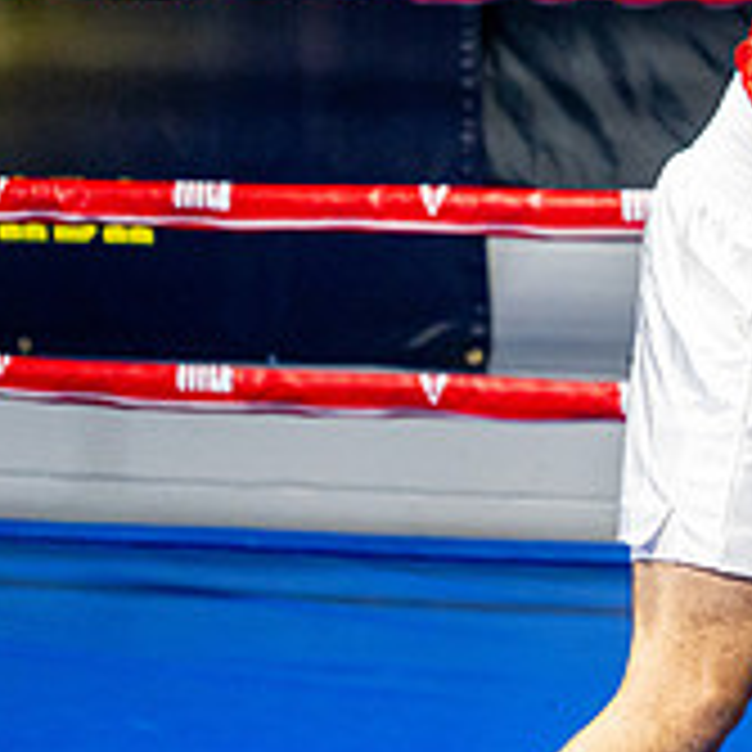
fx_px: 3638
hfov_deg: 11.3
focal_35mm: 148
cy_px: 124
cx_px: 1139
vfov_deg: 11.7
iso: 4000
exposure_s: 1/1000
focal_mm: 50
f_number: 2
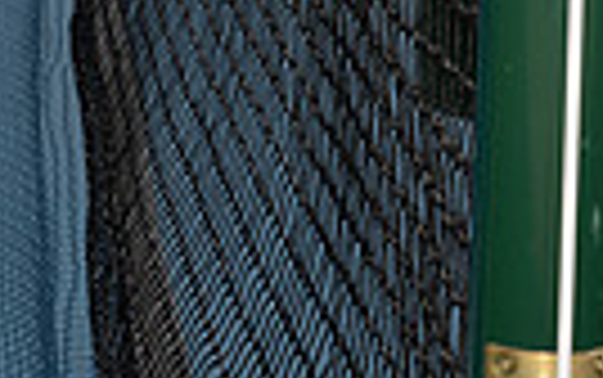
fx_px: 3602
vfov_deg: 5.7
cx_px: 99
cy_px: -590
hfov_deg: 9.5
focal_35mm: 219
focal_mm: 64
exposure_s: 1/250
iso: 100
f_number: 11
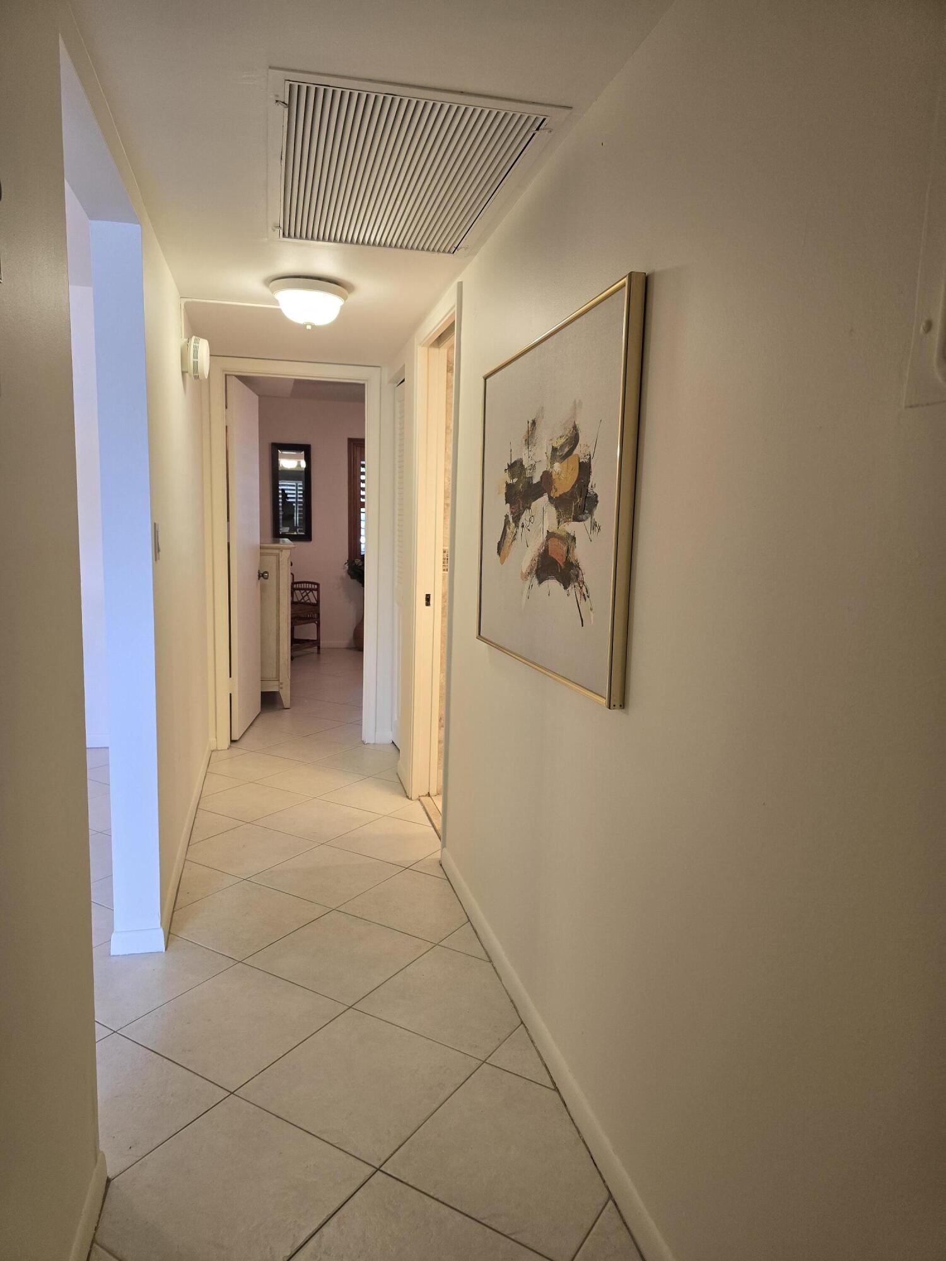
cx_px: 473
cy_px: 630
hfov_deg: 58.9
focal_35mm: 23
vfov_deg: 73.9
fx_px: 838
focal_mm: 6.3
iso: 160
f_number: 1.7
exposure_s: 1/120
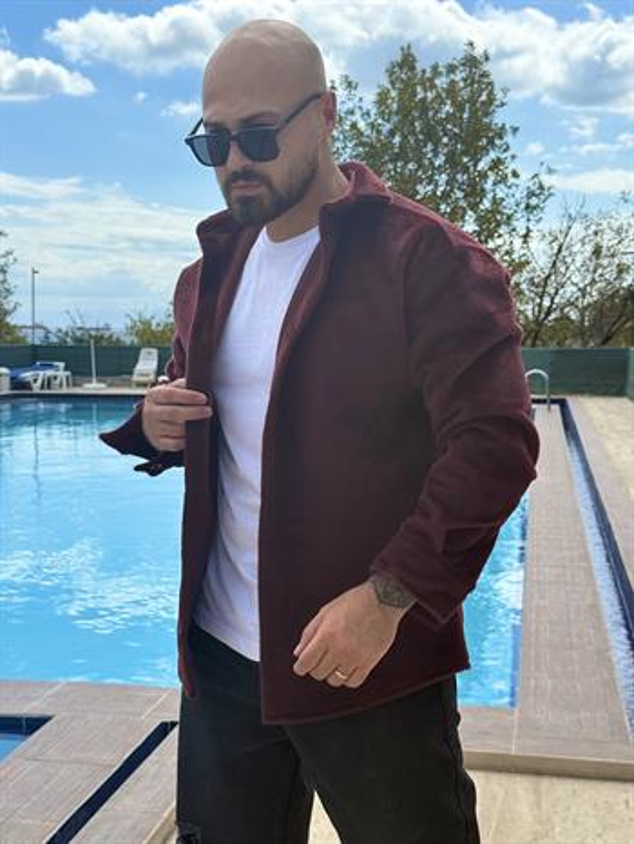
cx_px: 317
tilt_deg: -3.7
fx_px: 1171
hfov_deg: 30.3
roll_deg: -0.2
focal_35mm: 48
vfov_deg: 39.6
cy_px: 422
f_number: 1.78
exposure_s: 1/4587
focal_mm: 6.76
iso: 80
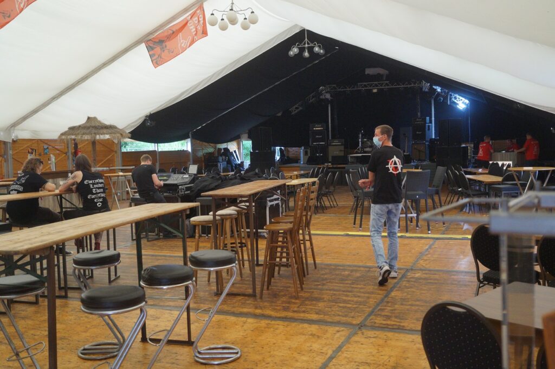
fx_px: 555
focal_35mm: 36
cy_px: 184
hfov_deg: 53.1
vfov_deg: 36.8
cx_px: 278
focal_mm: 24
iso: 1000
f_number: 4
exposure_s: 1/160
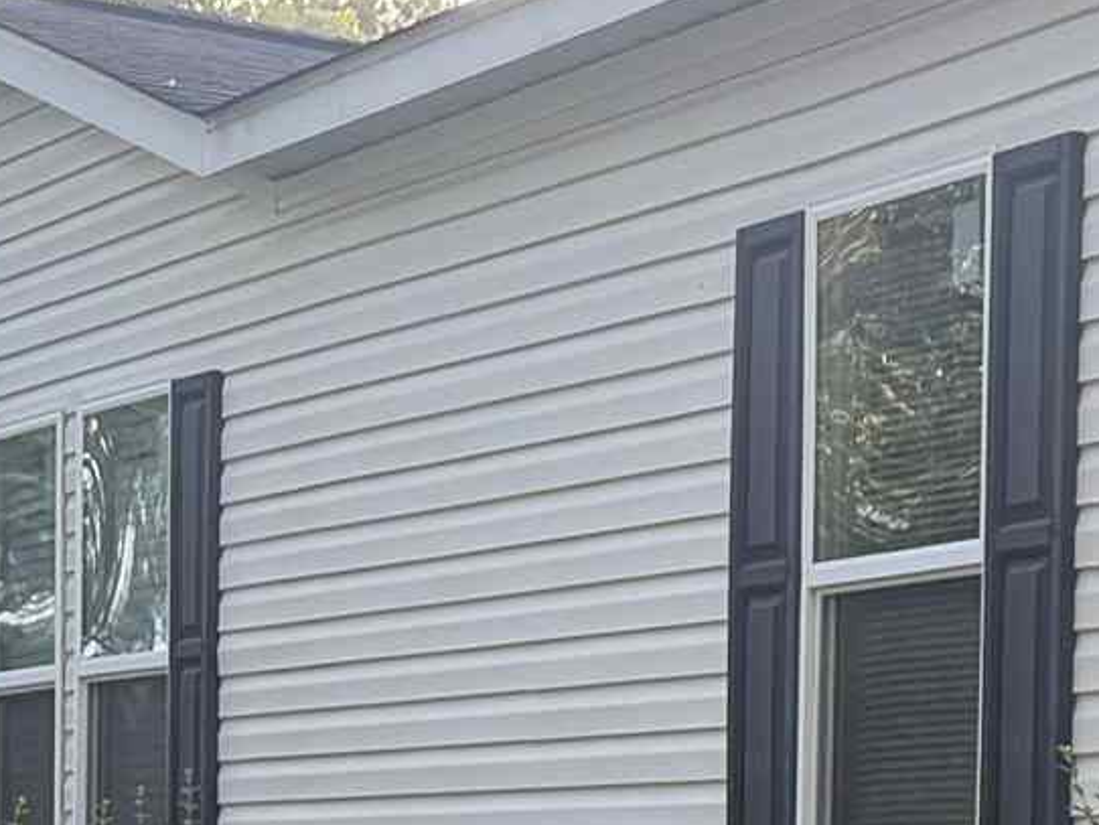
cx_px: 1466
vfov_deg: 10.5
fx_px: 4320
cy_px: 1255
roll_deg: -1.7
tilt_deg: -3.7
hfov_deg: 13.9
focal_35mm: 136
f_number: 1.78
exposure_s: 1/497
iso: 100
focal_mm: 6.76
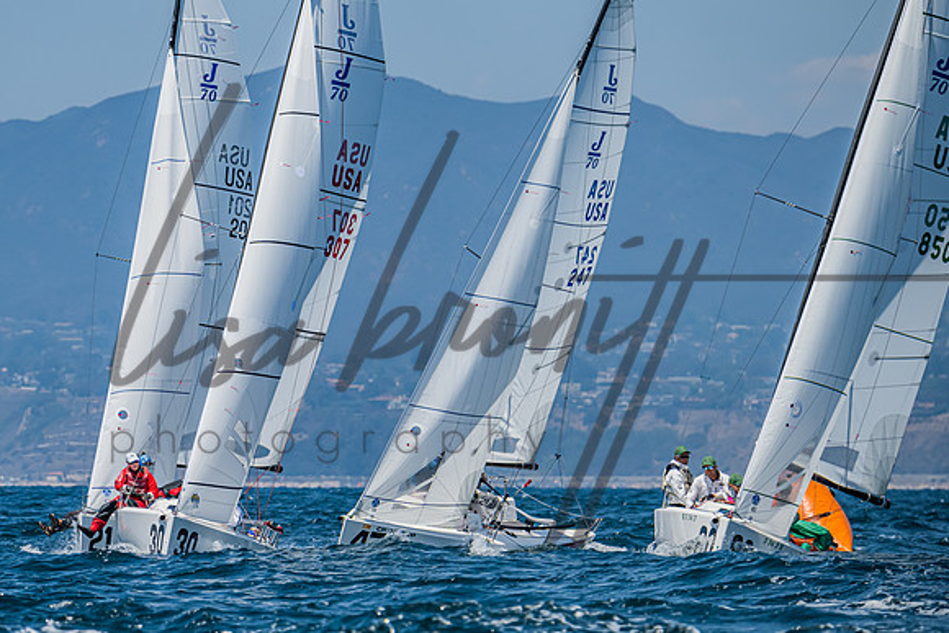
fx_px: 9230
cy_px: 295
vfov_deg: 3.9
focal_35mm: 350
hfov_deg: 5.9
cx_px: 348
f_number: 6.3
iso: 400
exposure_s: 1/2500
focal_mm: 270
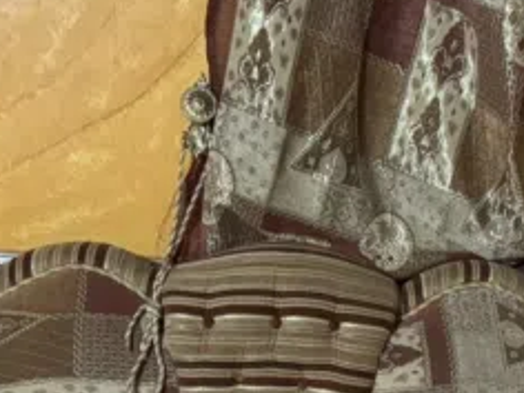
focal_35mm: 104
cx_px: 500
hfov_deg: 18.5
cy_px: 571
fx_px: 1574
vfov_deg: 13.5
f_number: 1.78
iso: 1000
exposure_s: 1/33
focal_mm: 6.76
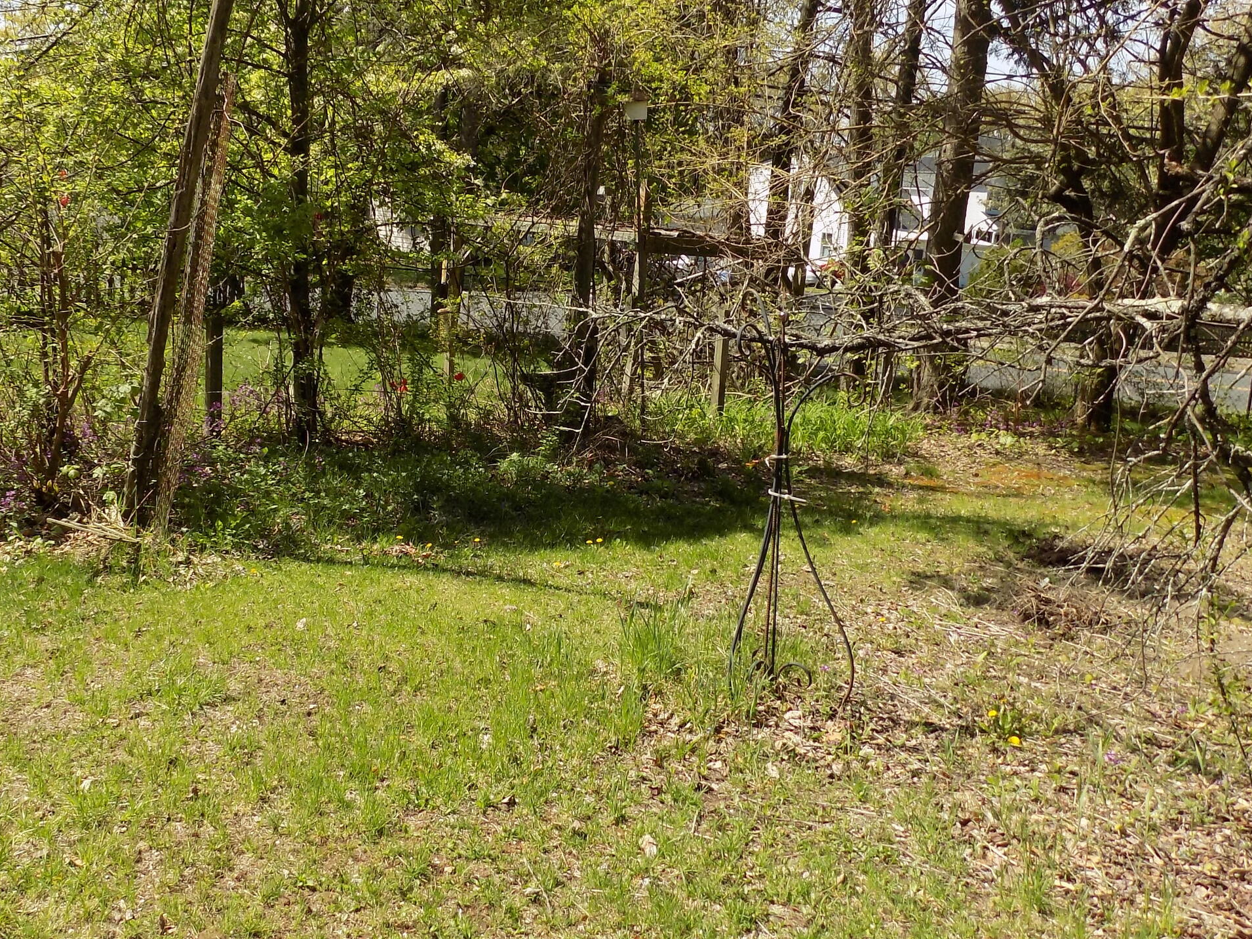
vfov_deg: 38.6
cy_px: 420
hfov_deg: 49.9
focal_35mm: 37
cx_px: 520
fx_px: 1338
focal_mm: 4
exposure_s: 1/500
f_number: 3.1
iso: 80
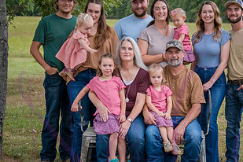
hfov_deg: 21.6
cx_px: 150
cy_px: 82
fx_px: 634
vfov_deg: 14.6
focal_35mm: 94
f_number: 4.2
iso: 400
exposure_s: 1/640
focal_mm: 50
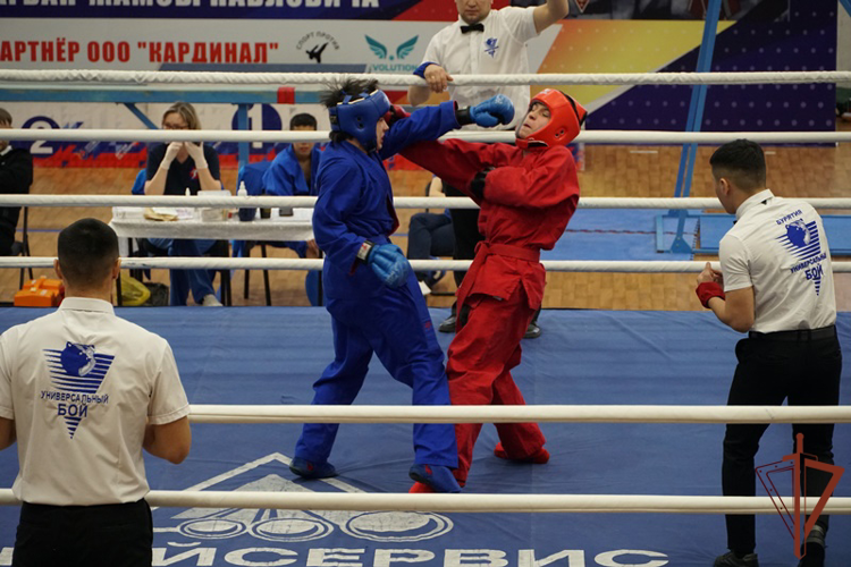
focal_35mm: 158
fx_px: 3723
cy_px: 284
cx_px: 426
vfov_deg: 8.7
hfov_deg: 13.0
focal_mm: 105
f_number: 5.6
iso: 2500
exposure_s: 1/200
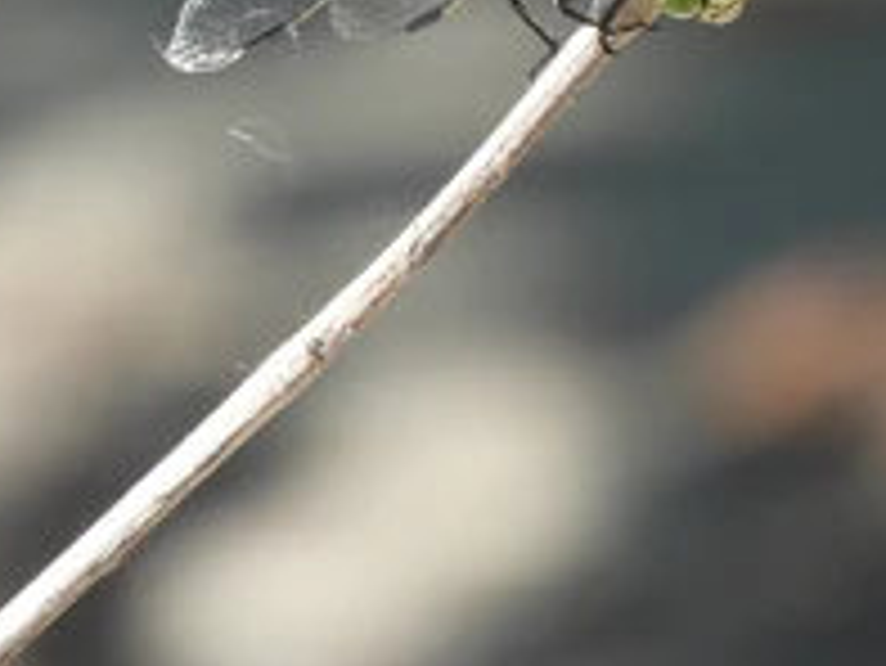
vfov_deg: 0.6
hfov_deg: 0.8
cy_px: -158
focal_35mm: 2595
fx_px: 66460
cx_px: 652
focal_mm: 143
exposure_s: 1/250
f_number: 5.6
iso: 100
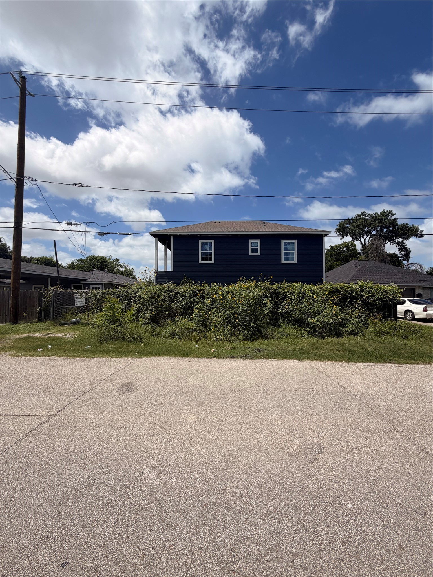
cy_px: 288
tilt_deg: +2.8
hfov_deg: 85.7
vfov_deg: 102.1
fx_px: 233
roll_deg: -0.3
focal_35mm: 14
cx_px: 216
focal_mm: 2.22
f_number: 2.2
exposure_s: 1/1613
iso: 20
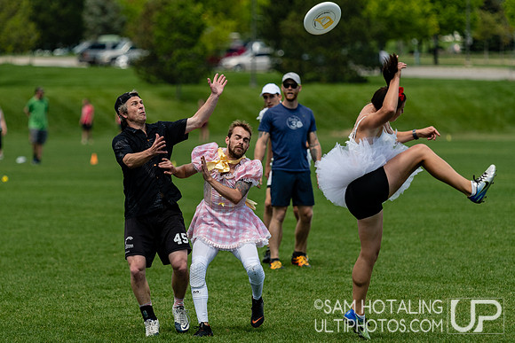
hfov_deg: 6.4
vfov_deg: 4.3
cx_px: 199
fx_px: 4612
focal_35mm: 322
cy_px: 153
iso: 100
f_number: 2.8
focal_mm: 175
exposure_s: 1/2500
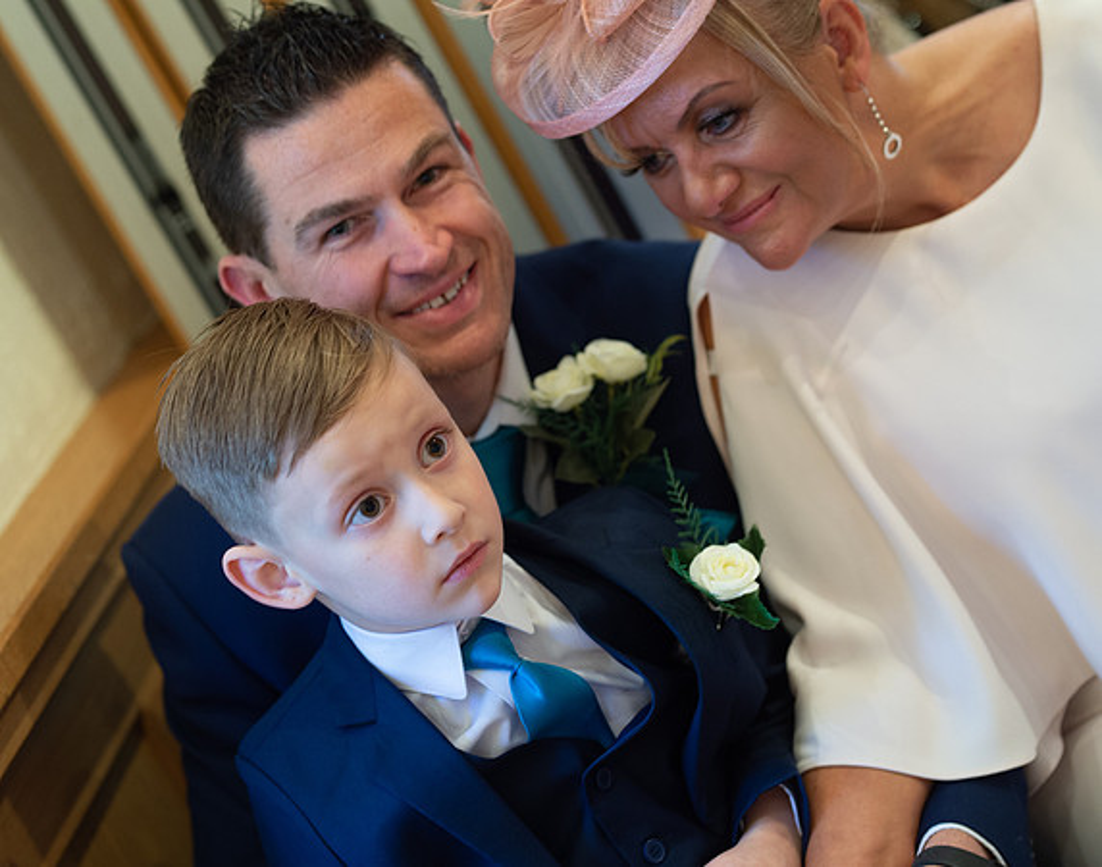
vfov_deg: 15.8
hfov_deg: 20.0
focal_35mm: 96
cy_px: 440
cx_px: 442
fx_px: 3118
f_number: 2.5
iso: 800
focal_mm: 85
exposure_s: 1/100
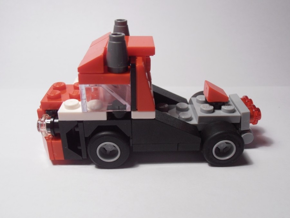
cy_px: 109
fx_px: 310
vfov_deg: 38.7
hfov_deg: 50.1
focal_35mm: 37
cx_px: 145
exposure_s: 1/40
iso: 100
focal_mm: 6.61
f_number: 3.9
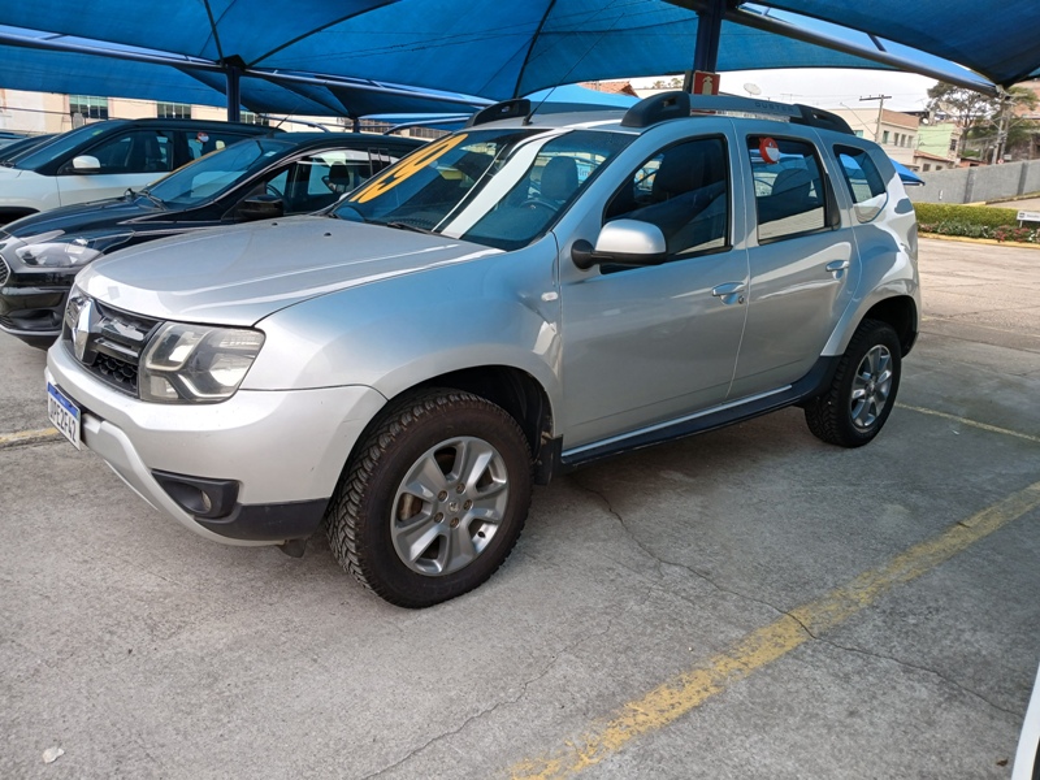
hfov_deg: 67.3
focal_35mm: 26
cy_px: 390
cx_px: 520
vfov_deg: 53.1
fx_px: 781
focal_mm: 3.98
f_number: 1.8
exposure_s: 1/120
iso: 32
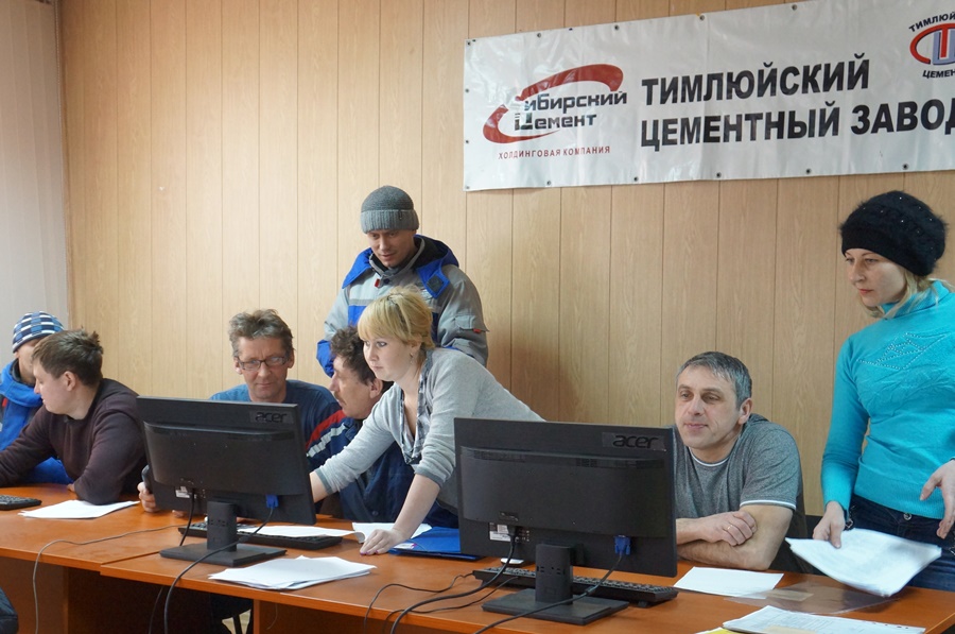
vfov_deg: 28.8
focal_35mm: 46
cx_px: 478
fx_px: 1232
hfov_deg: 42.4
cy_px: 317
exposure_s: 1/80
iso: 3200
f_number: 4
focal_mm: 31
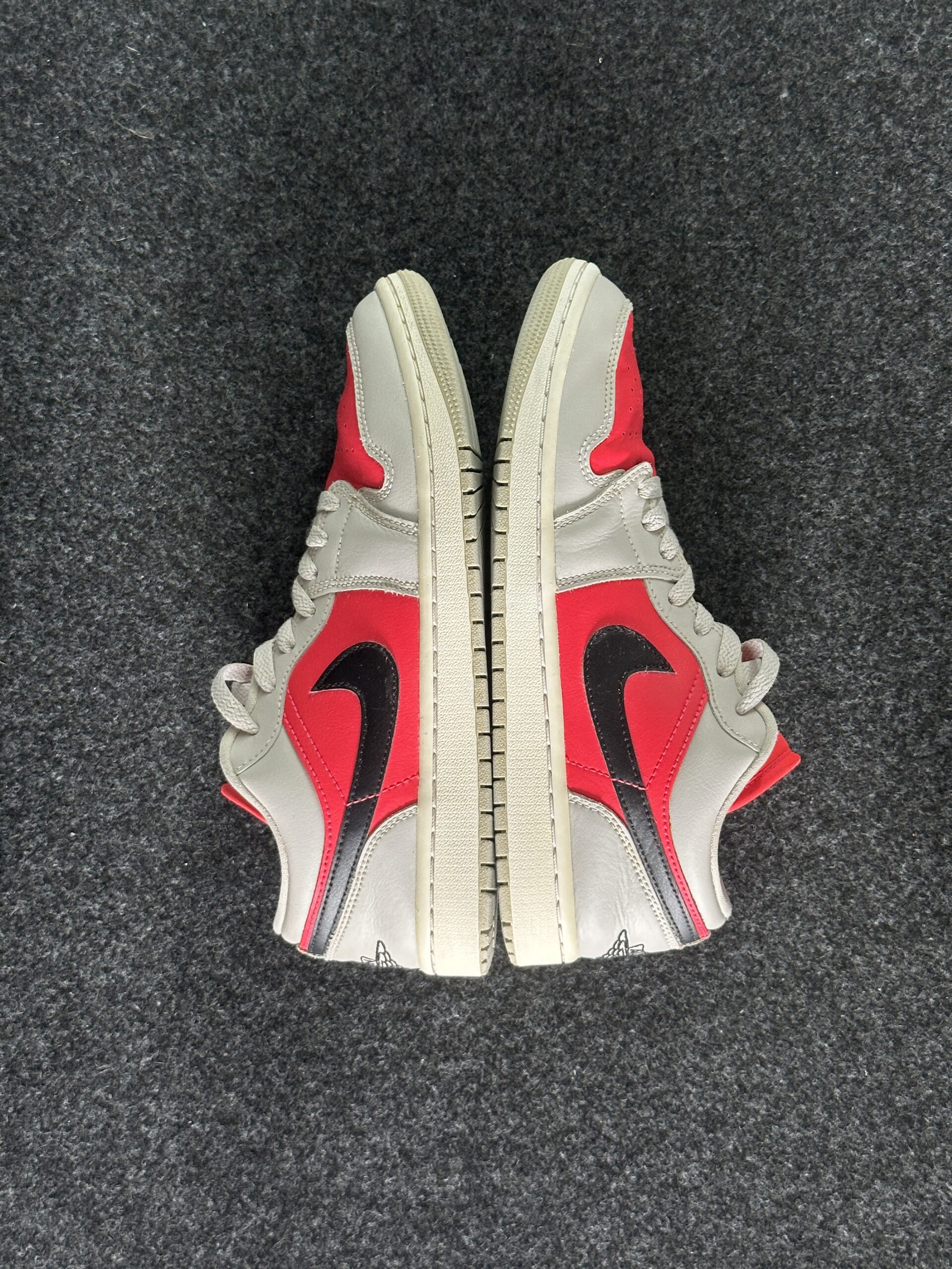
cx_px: 476
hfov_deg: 30.3
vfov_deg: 39.7
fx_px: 1760
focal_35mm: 48
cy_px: 634
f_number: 1.78
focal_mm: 6.86
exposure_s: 1/50
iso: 160
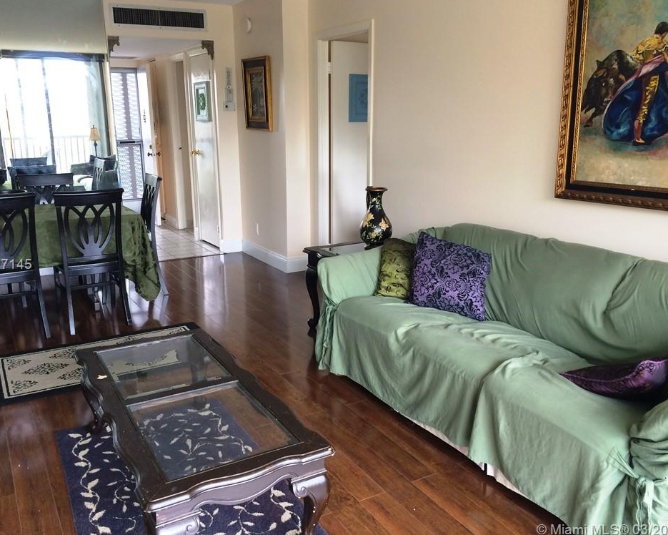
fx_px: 613
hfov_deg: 57.2
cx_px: 324
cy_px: 265
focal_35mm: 31
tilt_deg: -12.7
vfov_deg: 47.1
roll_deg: +1.3
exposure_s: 1/30
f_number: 2.2
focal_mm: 4.15
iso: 64
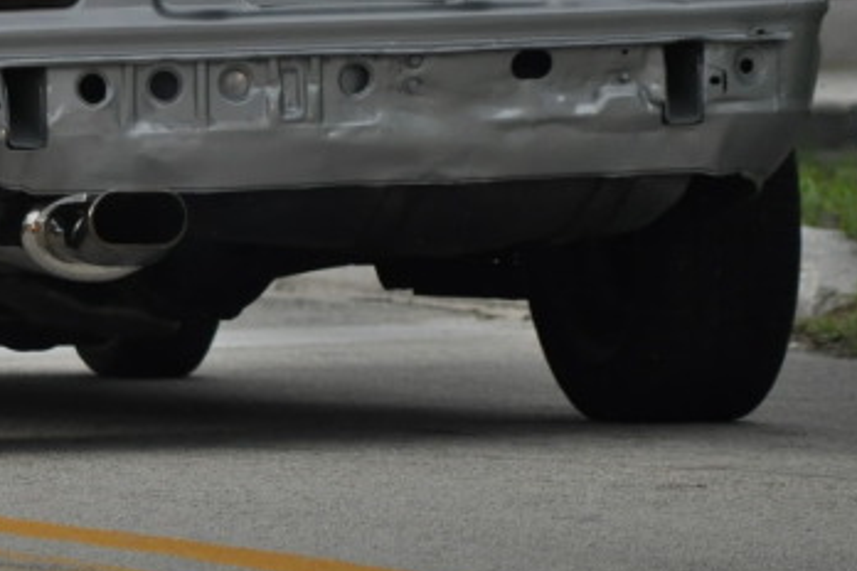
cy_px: 38
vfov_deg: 1.3
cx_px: -1
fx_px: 24542
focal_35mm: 1031
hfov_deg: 2.0
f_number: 5.6
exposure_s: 1/1000
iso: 800
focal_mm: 300
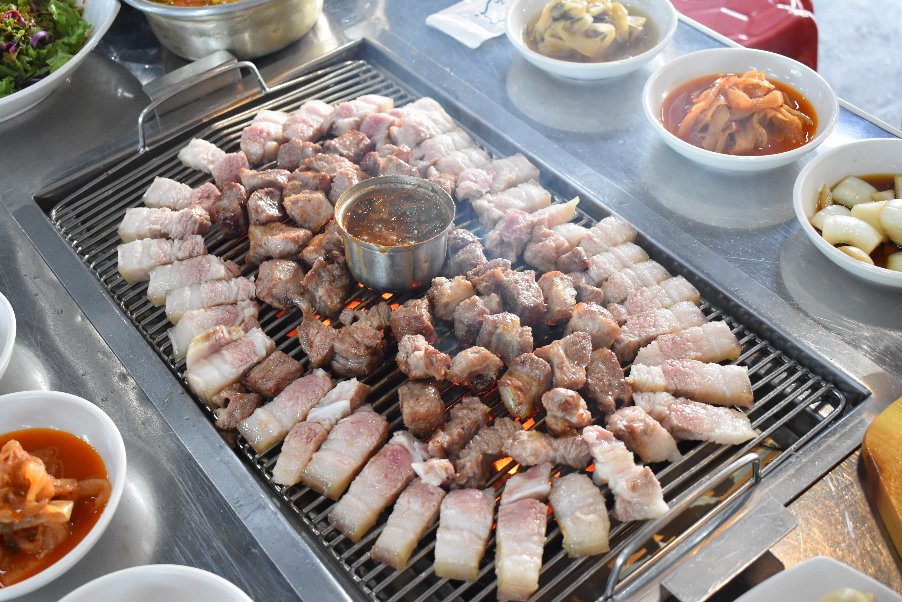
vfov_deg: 30.9
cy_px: 301
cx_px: 451
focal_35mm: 44
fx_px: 1090
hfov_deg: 45.0
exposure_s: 1/125
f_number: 4.2
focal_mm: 29
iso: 1800
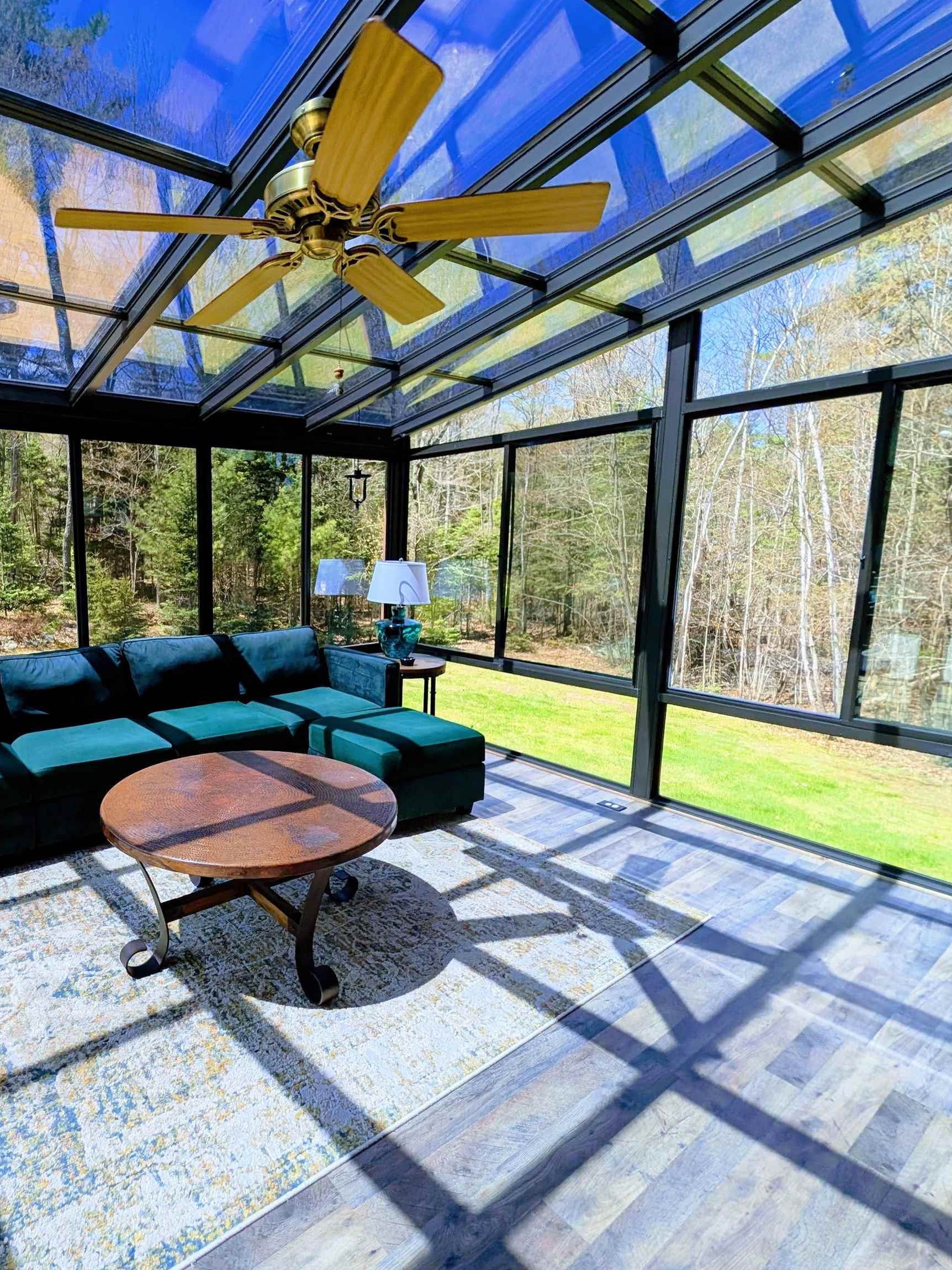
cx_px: 266
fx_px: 587
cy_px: 635
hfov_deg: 73.9
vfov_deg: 94.5
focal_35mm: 16
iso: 46
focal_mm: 2.02
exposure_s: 1/887
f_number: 1.7
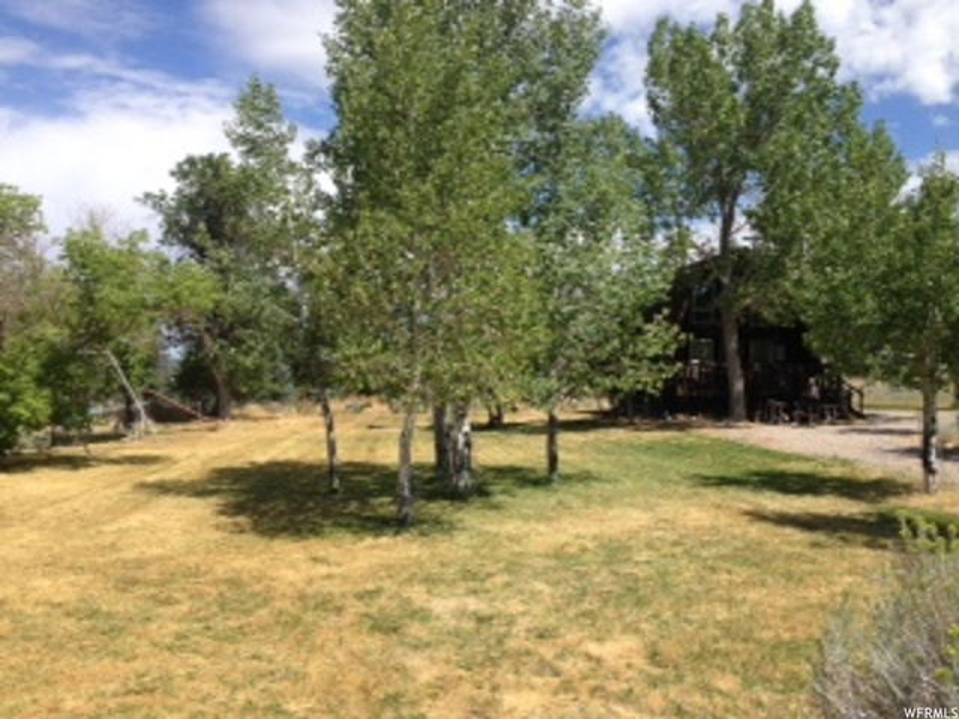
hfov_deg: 55.4
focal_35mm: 33
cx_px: 480
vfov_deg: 42.9
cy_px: 360
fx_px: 914
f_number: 2.4
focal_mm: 4.12
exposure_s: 1/1261
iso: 50
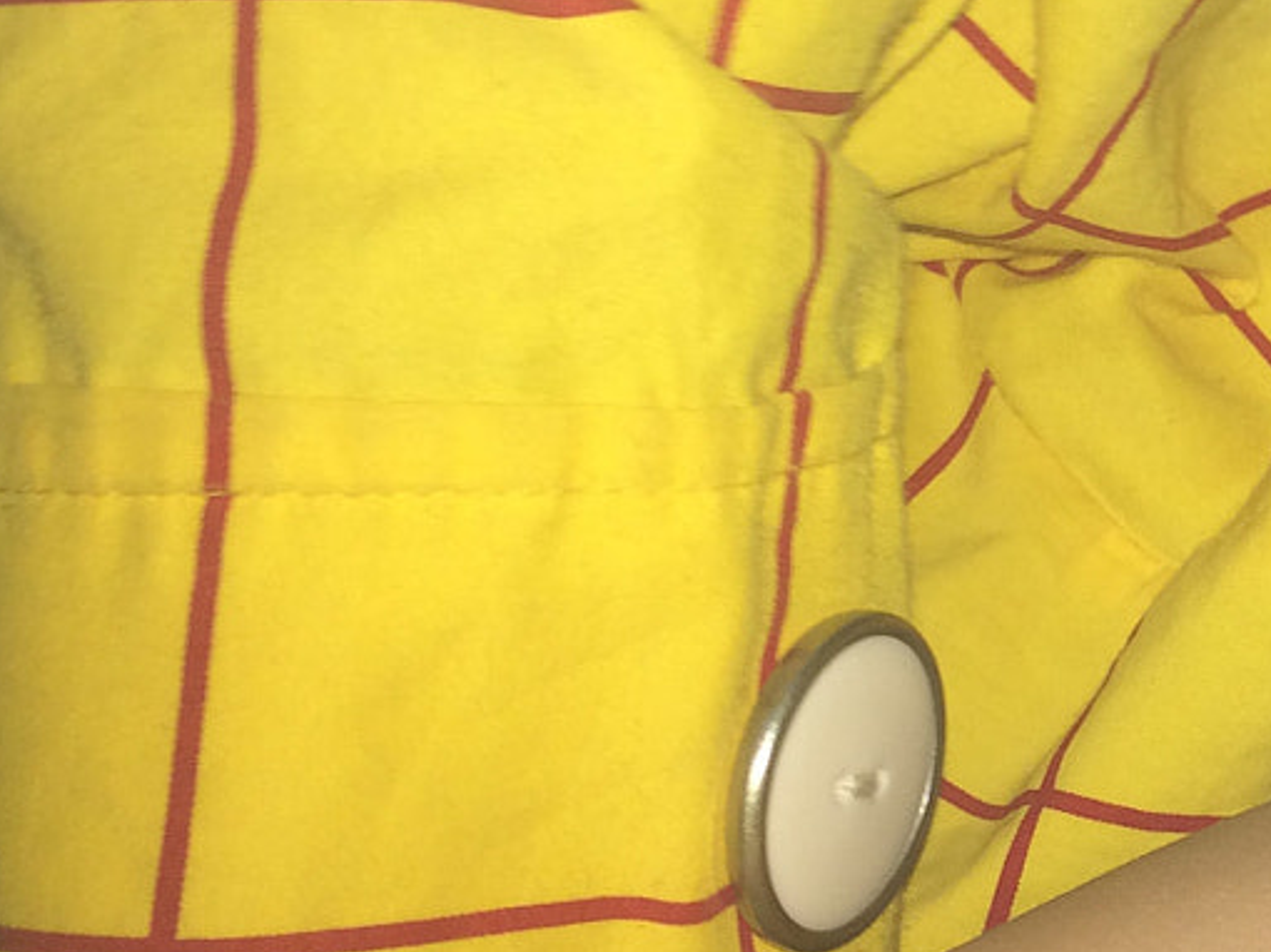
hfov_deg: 19.7
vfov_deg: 16.1
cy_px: 167
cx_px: 1700
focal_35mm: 91
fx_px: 3340
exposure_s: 1/49
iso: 32
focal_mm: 4.15
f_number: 2.2
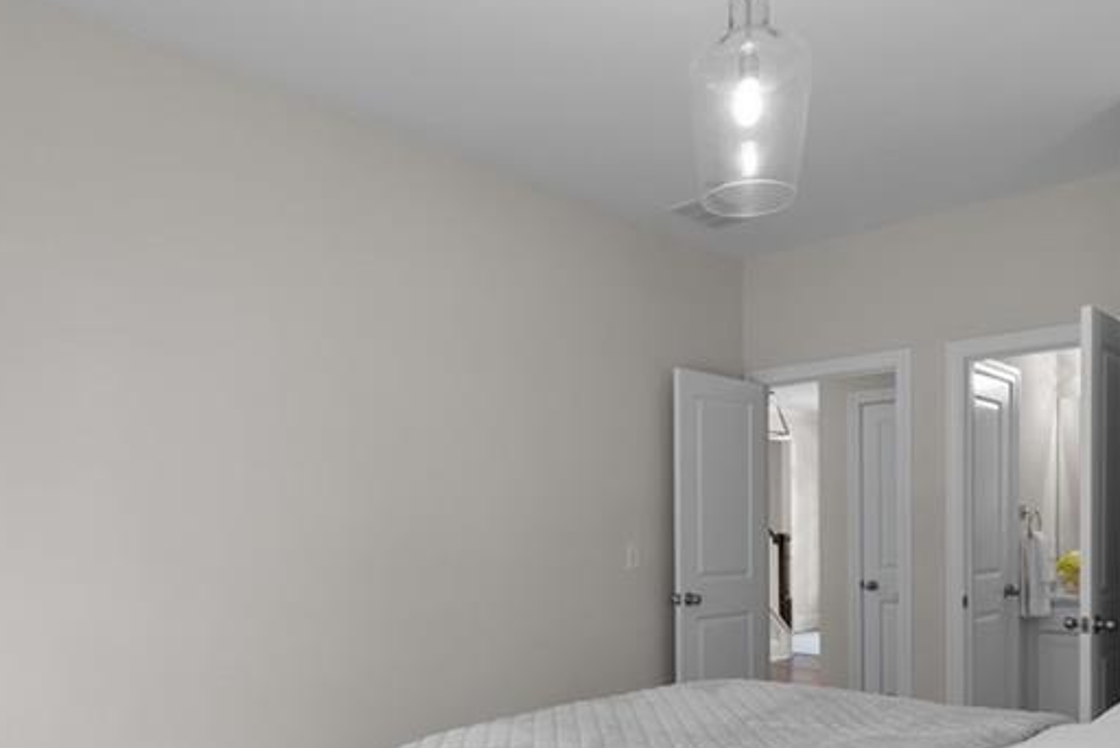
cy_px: 561
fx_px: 872
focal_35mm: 28
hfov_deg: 65.4
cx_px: 532
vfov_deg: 44.9
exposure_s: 1/15
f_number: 7.1
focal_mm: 14
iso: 800
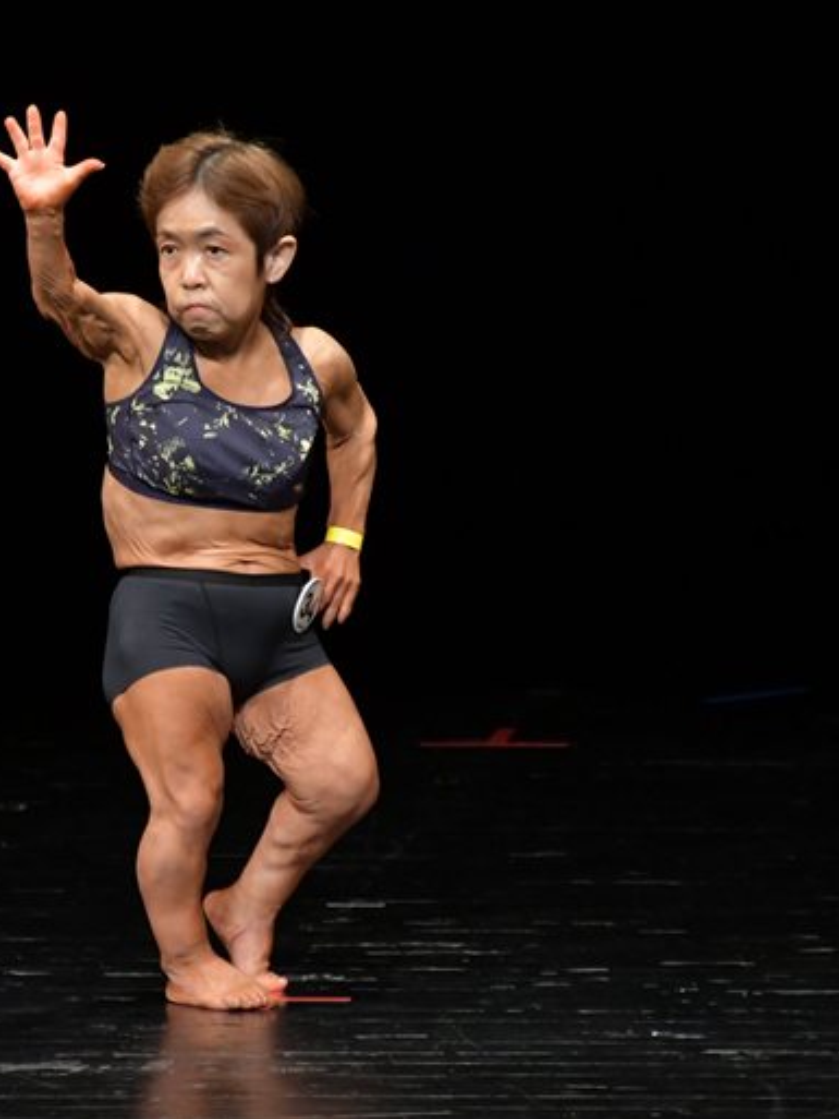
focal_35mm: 653
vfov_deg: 3.0
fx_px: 21094
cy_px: 561
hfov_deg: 2.3
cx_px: 236
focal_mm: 300
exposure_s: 1/400
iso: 3200
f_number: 5.6
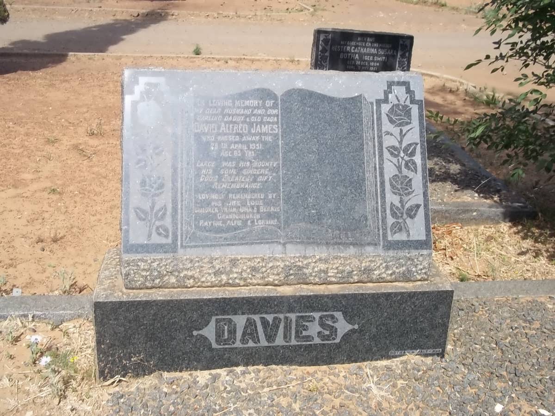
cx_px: 278
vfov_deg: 36.0
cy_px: 208
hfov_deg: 46.8
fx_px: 641
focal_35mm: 40
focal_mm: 7.1
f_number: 6.3
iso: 80
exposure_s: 1/250
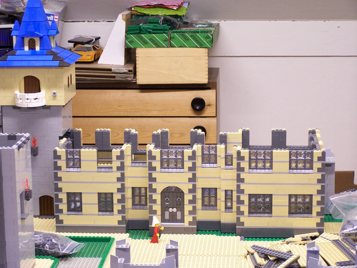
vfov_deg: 14.1
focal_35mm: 105
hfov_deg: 18.7
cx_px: 178
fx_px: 1083
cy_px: 134
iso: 80
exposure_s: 1/4
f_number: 3.2
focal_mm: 17.5
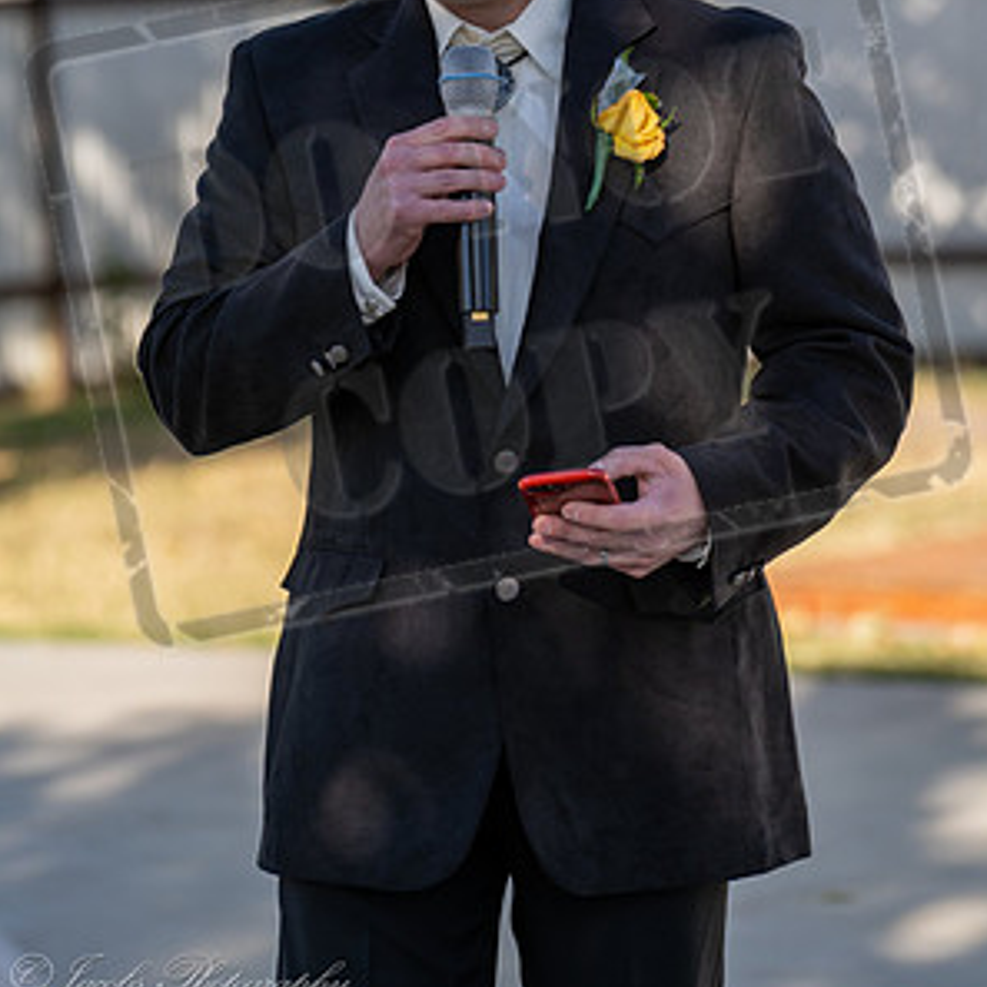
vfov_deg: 8.8
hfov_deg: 8.8
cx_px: 495
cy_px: 269
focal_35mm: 198
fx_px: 6387
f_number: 4
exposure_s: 1/320
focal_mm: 154
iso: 100
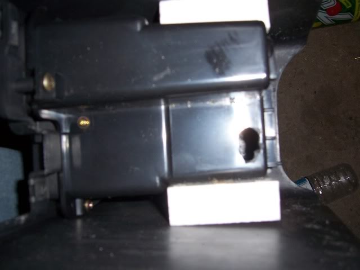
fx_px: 374
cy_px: 135
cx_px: 180
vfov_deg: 39.7
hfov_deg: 51.4
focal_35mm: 36
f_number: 3
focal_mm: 6
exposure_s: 1/60
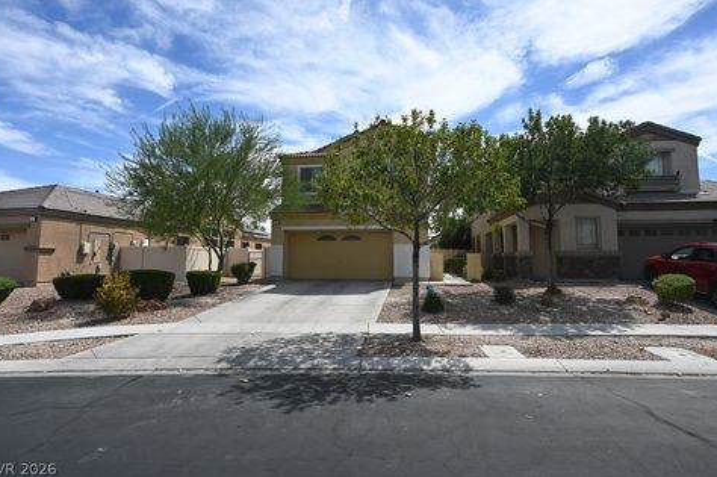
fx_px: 378
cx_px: 362
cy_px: 228
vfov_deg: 64.4
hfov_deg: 87.0
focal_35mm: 19
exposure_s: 1/320
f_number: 6.3
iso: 100
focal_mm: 12
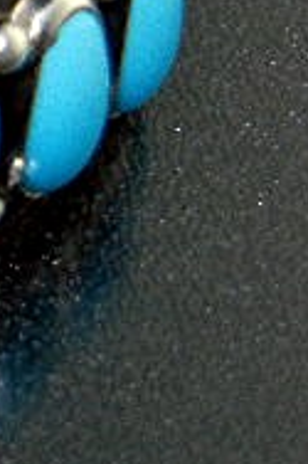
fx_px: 2687
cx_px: -471
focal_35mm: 209
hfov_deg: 6.2
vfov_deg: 9.8
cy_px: -32
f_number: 4
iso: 242
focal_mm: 10.6
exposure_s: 1/30
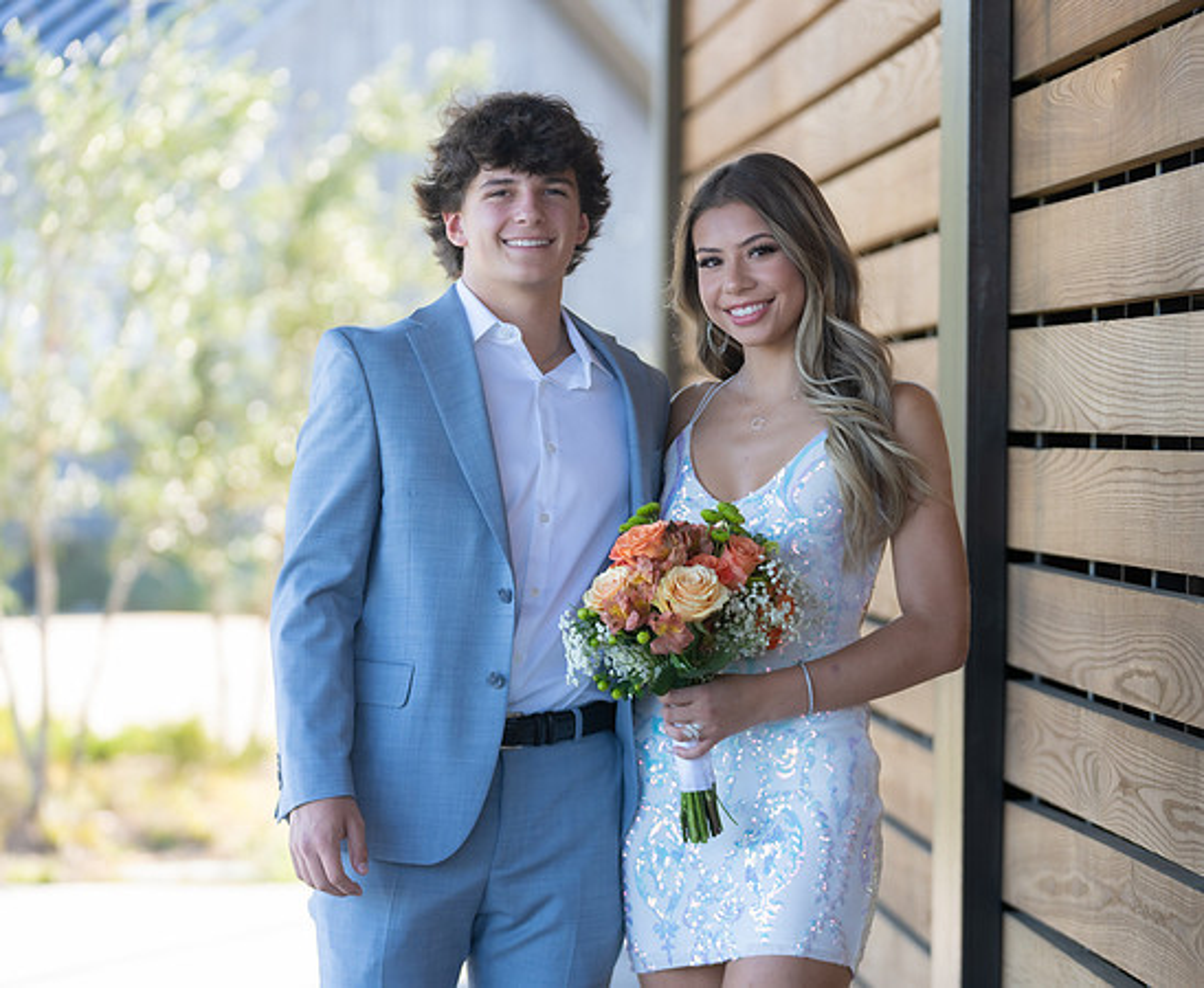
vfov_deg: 11.4
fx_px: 4968
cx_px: 649
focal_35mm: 138
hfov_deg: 13.8
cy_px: 512
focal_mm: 114
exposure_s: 1/320
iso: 200
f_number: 2.8
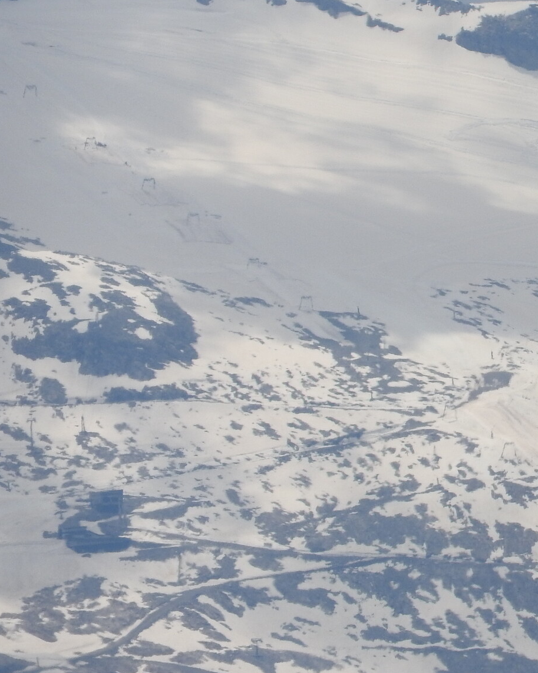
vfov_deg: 1.6
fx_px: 24511
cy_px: 247
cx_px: 667
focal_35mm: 1231
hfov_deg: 1.3
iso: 100
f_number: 5.6
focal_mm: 107.5
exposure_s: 1/1600
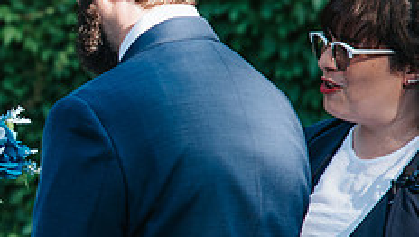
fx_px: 3492
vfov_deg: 3.9
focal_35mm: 314
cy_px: 70
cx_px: -83
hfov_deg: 6.8
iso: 400
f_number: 5
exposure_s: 1/400
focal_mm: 120
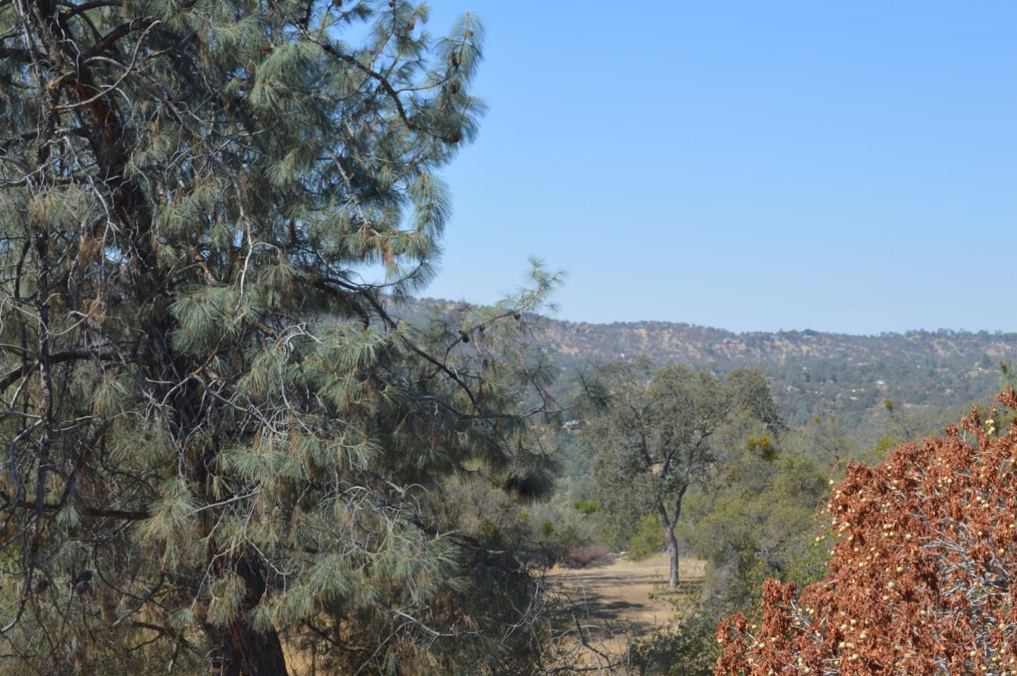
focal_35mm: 52
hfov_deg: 37.9
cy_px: 338
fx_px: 1482
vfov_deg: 25.7
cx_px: 508
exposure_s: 1/200
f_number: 7.1
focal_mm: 35
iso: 100
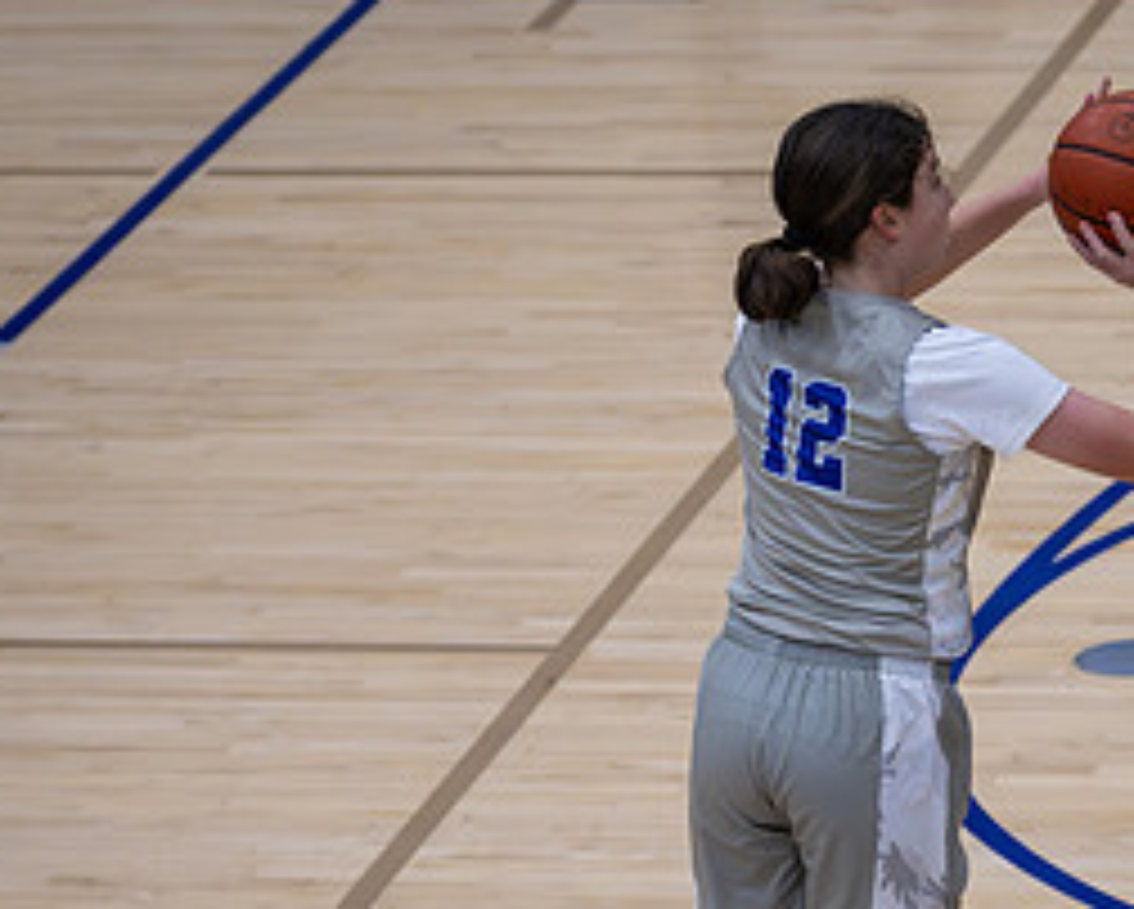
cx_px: 900
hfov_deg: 6.0
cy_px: 628
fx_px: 10883
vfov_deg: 4.8
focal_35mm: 324
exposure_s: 1/1000
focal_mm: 90
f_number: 2.8
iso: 2500
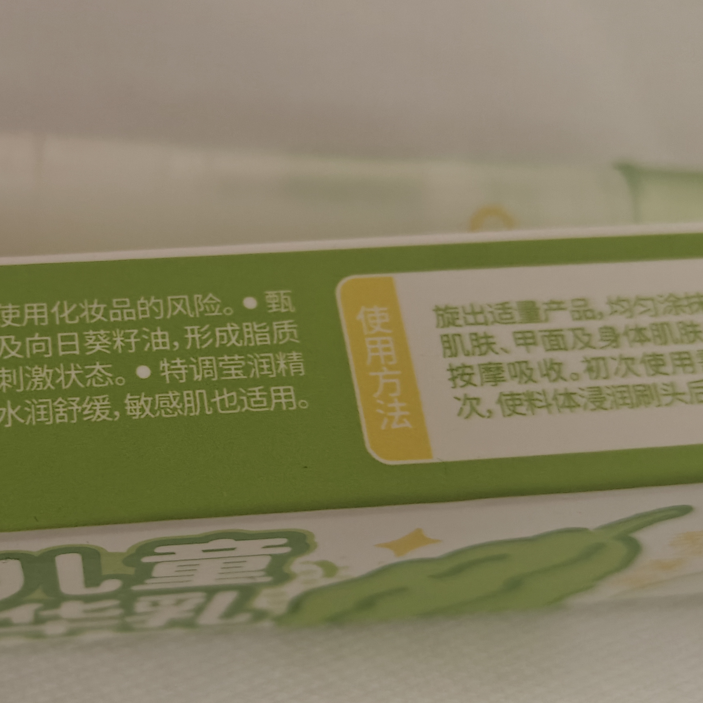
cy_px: 368
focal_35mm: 50
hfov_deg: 32.8
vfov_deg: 34.0
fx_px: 1149
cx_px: 118
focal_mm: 5.59
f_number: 1.8
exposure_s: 1/100
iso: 500
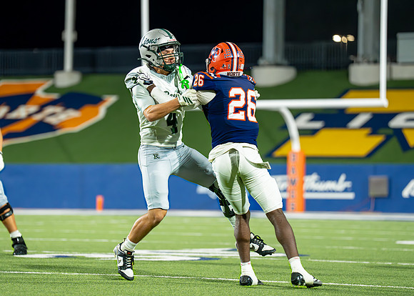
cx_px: 162
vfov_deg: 7.8
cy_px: 149
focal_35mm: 185
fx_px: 2179
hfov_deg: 10.8
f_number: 2.8
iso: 3200
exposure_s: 1/1600
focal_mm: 151
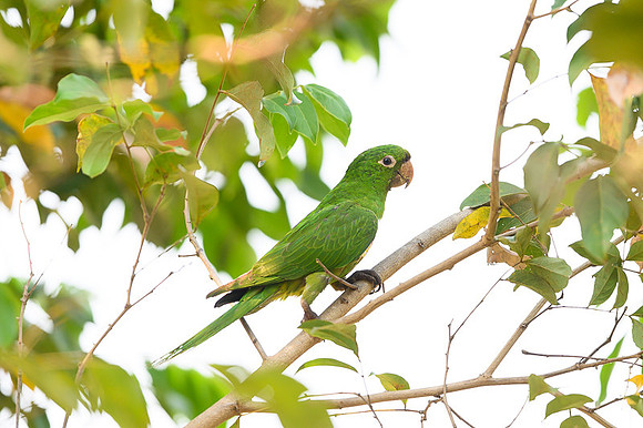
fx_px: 10549
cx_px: 361
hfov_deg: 3.5
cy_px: 218
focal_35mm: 591
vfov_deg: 2.3
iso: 500
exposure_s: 1/800
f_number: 4
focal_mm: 500
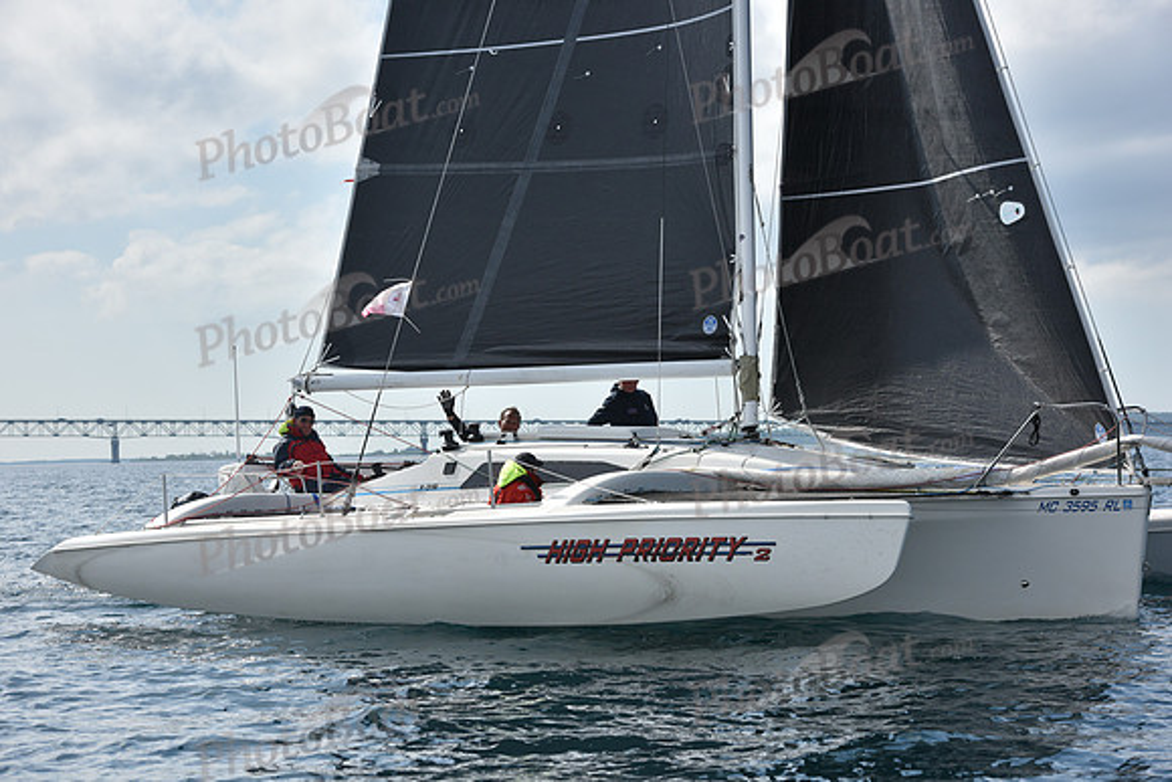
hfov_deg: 20.4
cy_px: 391
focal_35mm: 100
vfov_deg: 13.7
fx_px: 3256
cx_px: 586
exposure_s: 1/1600
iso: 250
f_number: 7.1
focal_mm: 100
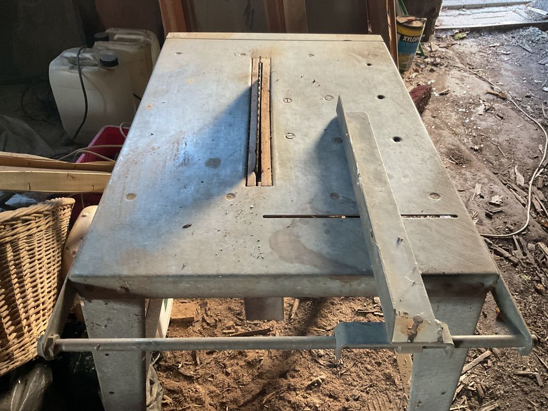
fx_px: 459
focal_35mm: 29
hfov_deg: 61.7
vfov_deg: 48.2
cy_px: 206
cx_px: 274
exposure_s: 1/50
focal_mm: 3
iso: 200
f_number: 1.8
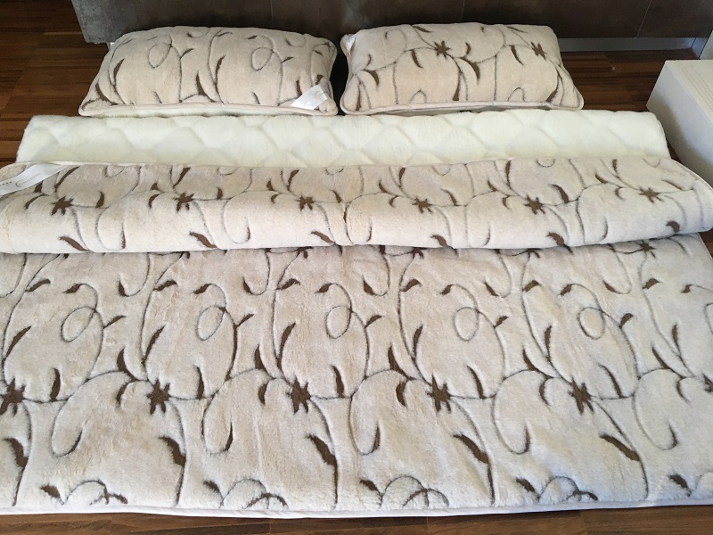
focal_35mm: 29
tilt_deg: -49.2
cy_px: 268
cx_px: 356
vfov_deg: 48.2
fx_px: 597
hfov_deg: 61.7
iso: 125
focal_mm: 4.15
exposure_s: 1/33
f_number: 2.2
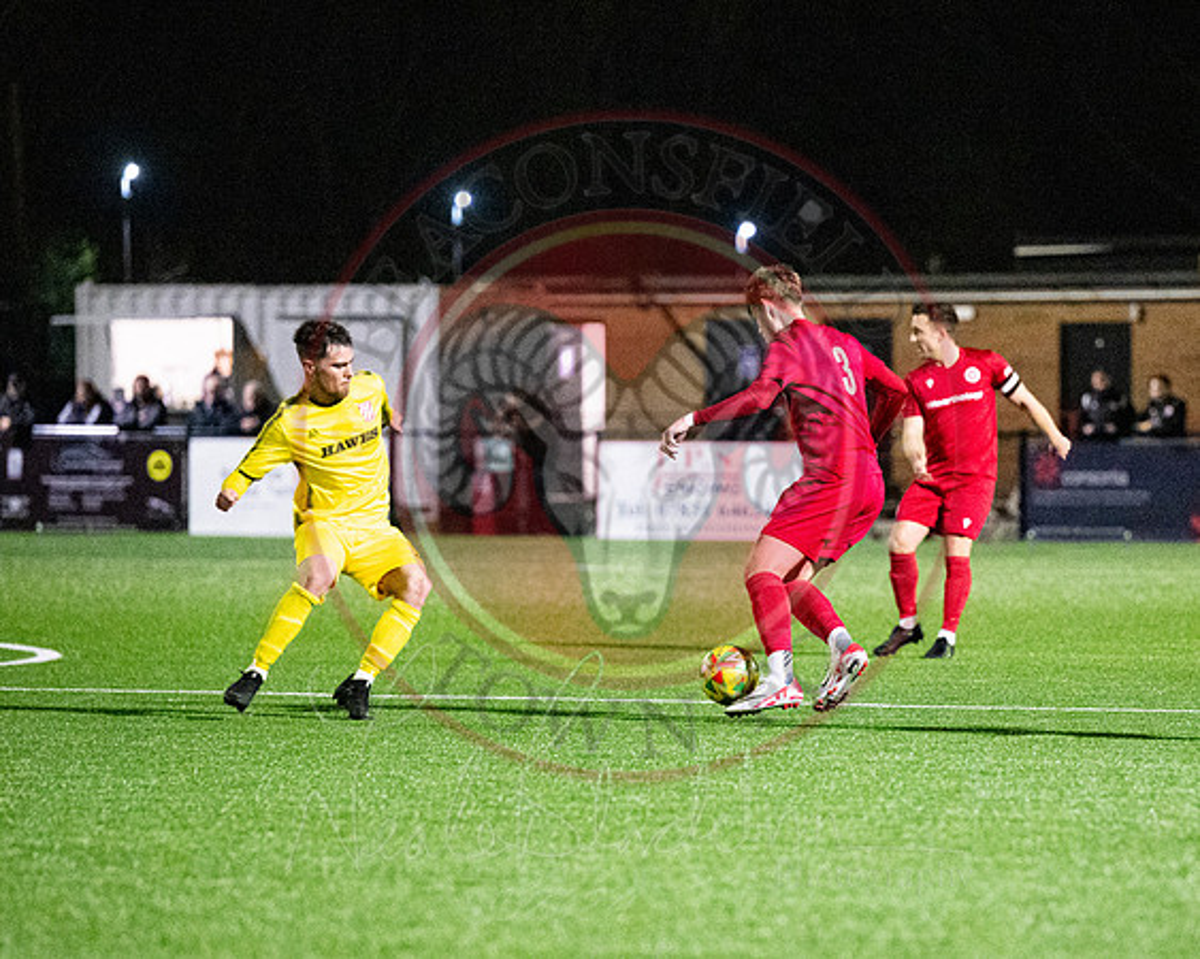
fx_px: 9757
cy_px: 633
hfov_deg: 7.0
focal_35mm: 275
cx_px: 875
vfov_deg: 5.6
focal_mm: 160
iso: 8000
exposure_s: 1/1000
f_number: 2.8
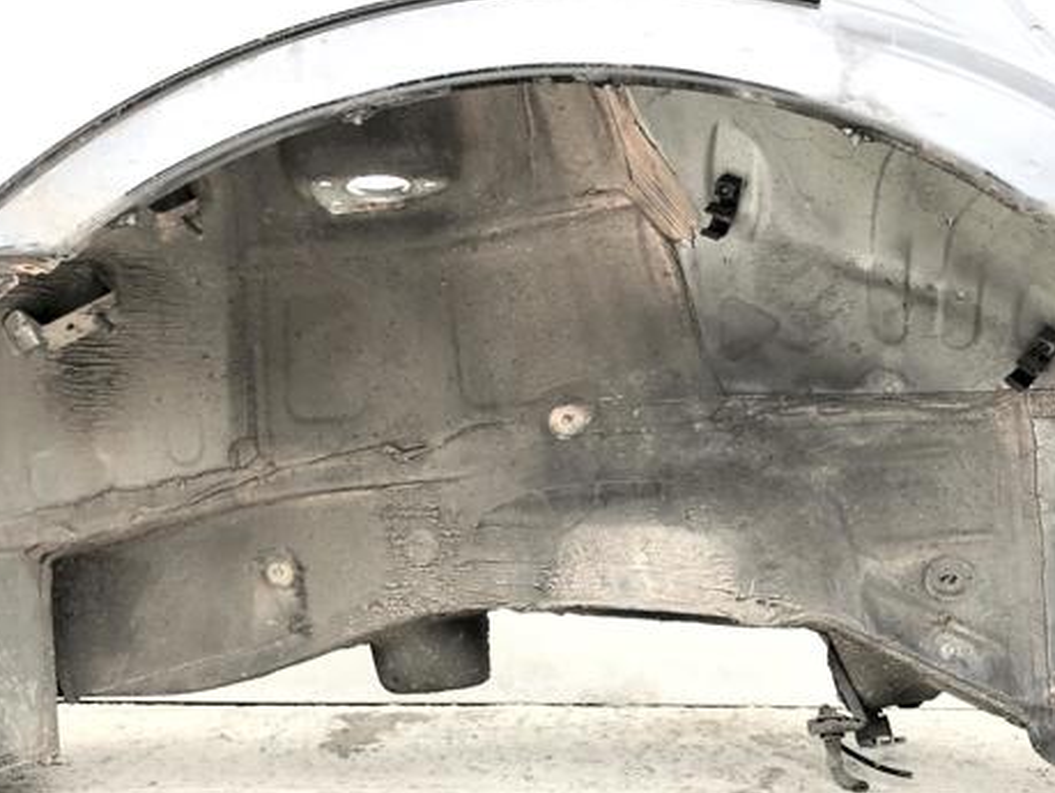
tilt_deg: -4.5
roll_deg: -1.5
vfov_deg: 36.4
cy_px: 542
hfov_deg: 47.6
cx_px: 625
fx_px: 1190
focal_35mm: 39
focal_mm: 3.99
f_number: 1.8
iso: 64
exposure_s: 1/120
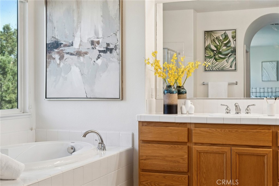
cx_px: 140
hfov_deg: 39.6
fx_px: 387
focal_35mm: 50
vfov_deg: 27.0
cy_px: 93
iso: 125
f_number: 5
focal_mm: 50
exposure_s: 1/125
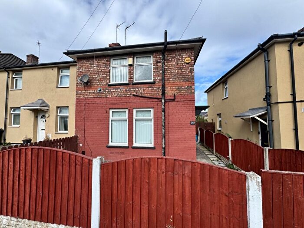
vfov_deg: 85.7
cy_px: 114
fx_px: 123
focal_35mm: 14
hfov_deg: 102.1
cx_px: 152
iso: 40
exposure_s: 1/1256
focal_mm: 2.22
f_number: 2.2
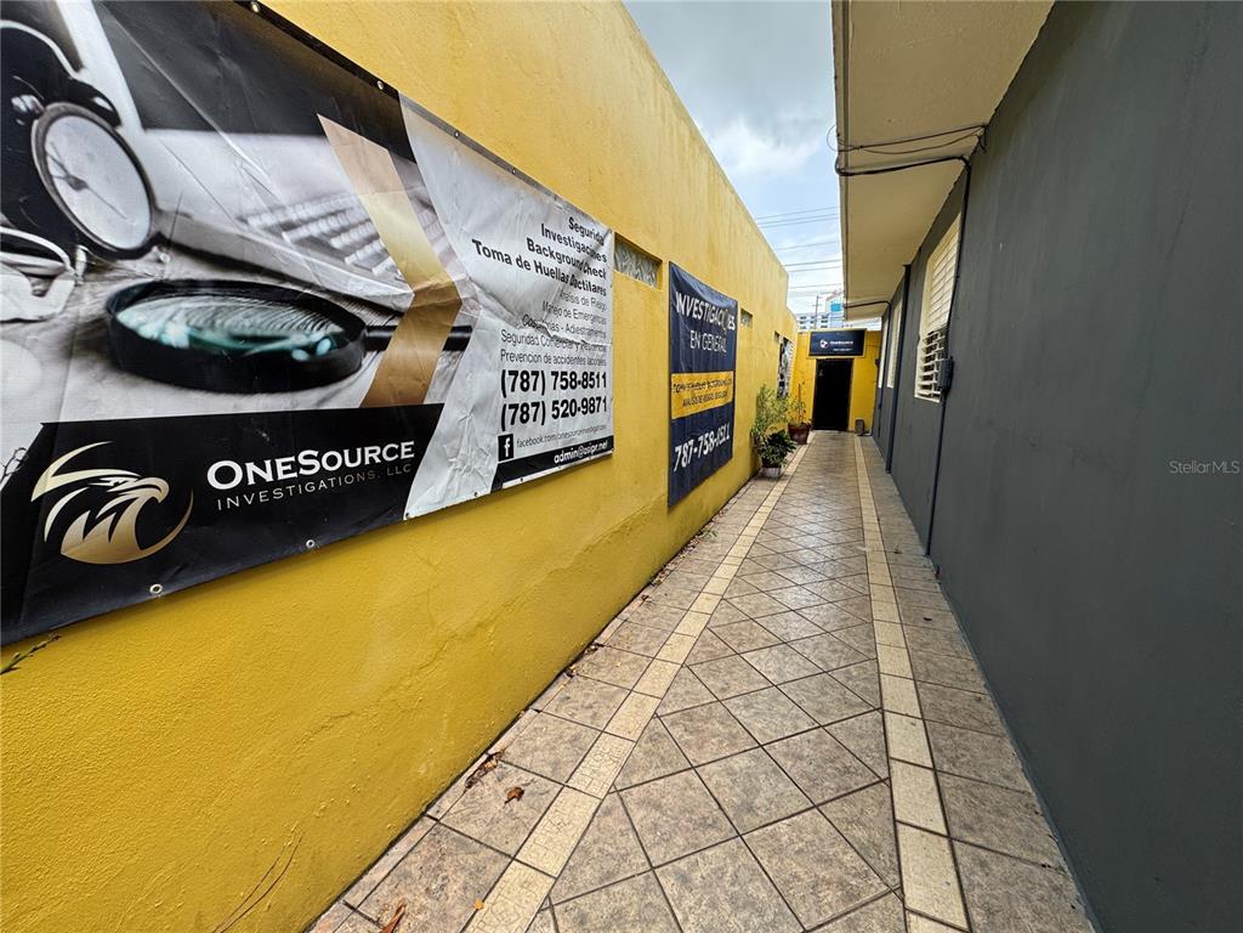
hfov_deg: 102.1
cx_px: 622
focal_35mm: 14
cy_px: 466
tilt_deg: -10.4
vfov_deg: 85.7
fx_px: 503
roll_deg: -0.9
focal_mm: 2.22
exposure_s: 1/196
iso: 40
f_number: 2.2
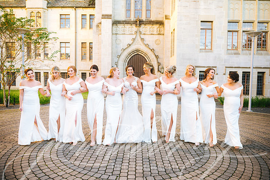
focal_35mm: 27
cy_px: 90
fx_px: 202
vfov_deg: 47.9
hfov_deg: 67.4
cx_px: 135
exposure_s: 1/320
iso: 400
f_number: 3.2
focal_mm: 27
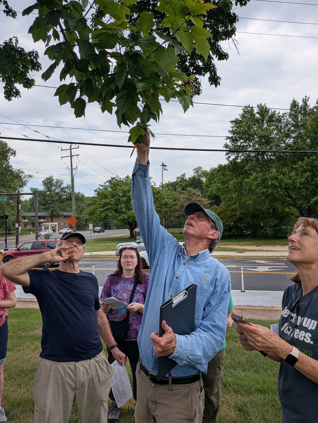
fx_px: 294
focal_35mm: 24
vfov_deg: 71.6
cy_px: 212
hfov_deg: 56.8
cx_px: 159
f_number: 1.7
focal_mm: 4.53
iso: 32
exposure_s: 1/1377
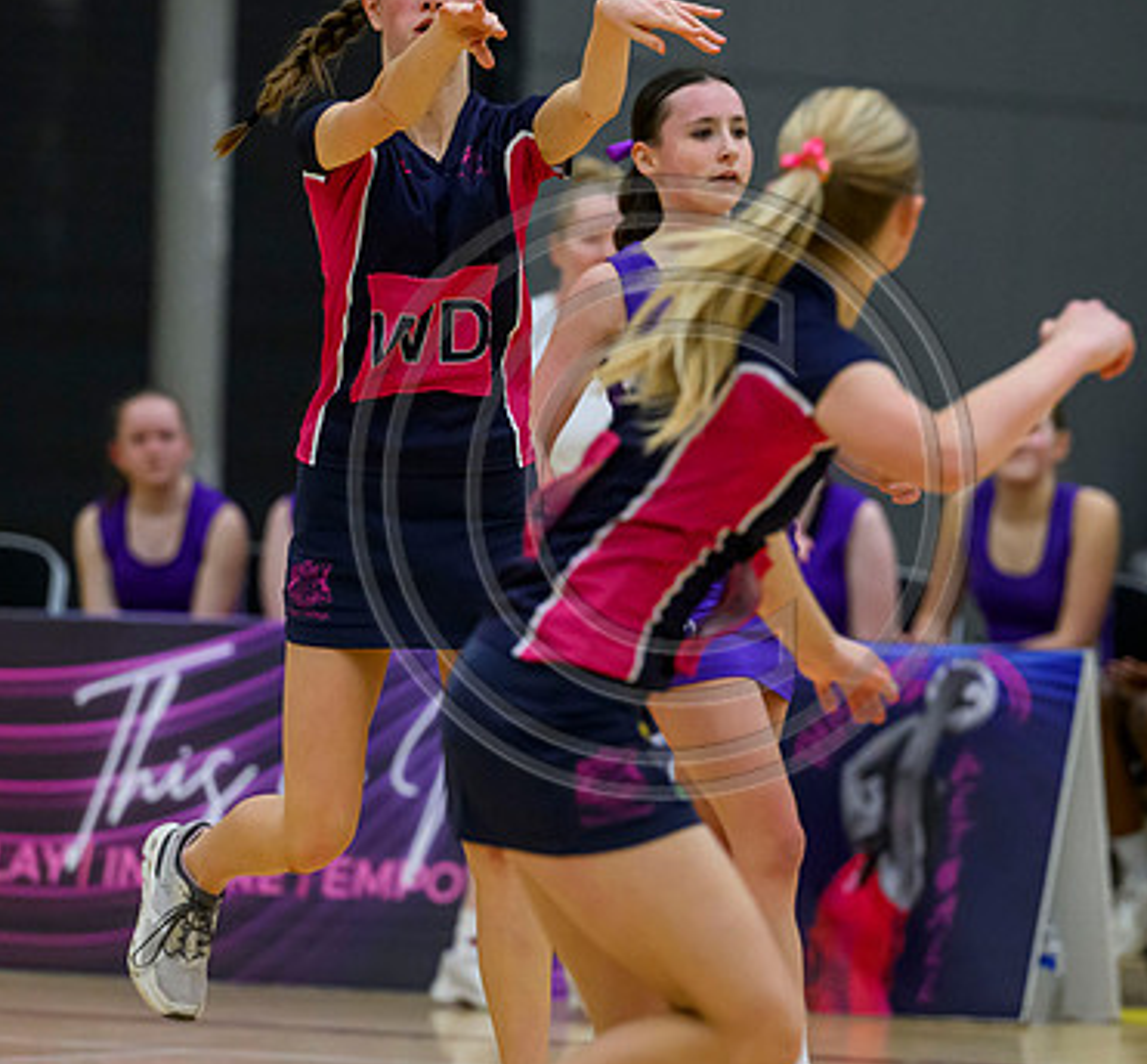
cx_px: 571
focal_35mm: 321
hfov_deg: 5.7
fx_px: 11604
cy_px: 486
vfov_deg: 5.2
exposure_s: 1/1000
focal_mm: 200
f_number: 3.5
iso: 6400
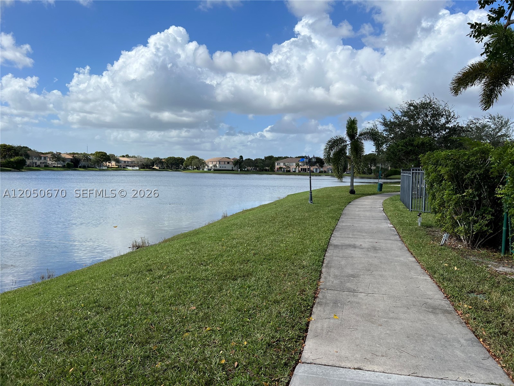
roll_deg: -0.9
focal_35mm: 26
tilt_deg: -2.5
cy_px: 193
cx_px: 257
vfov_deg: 53.1
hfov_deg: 67.3
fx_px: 386
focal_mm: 5.7
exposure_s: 1/6579
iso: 50
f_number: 1.5
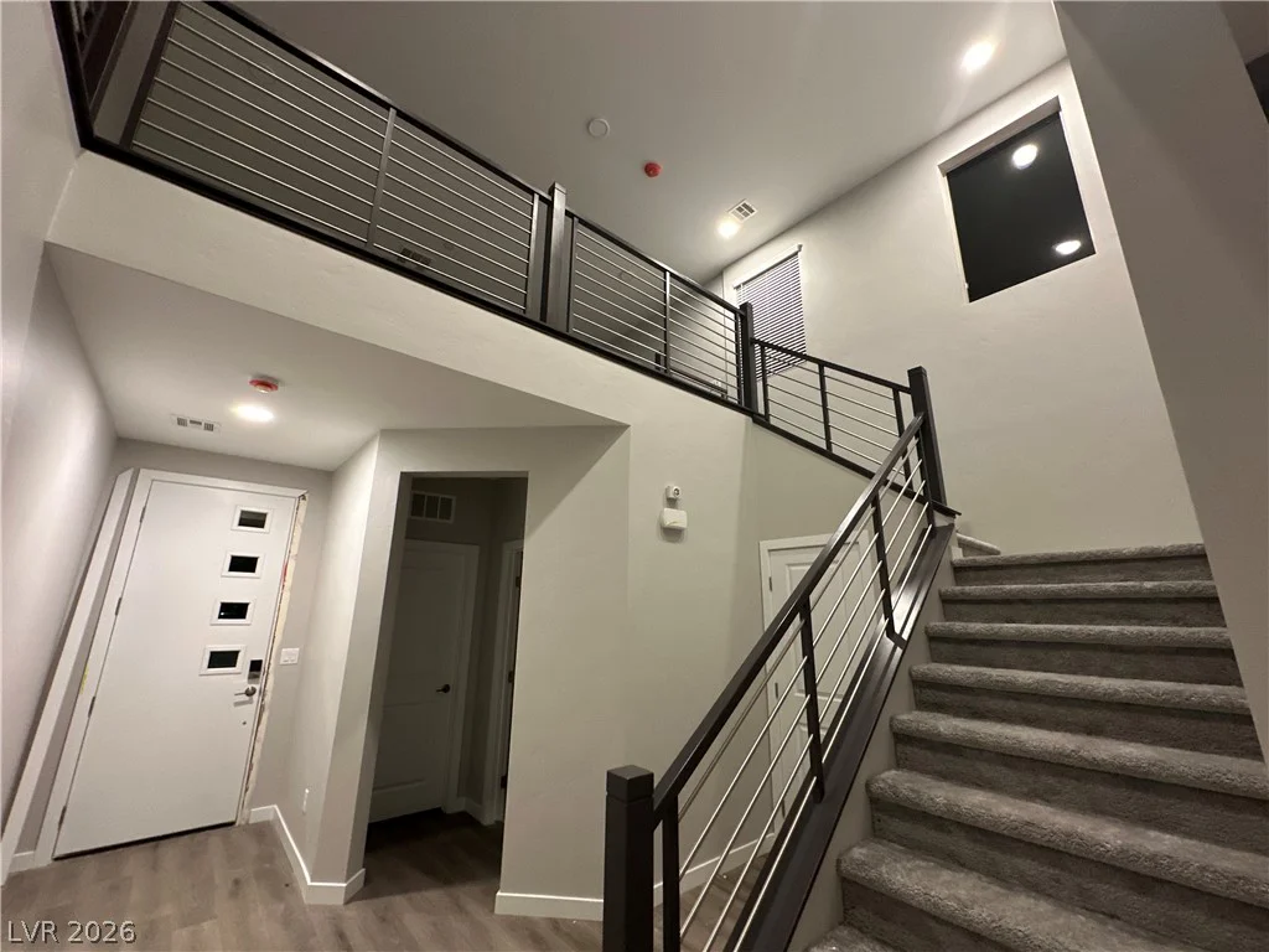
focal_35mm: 14
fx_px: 513
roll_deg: -1.3
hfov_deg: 102.1
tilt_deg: +15.2
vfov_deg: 85.7
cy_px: 476
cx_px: 634
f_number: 2.2
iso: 500
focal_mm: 2.22
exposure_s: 1/60
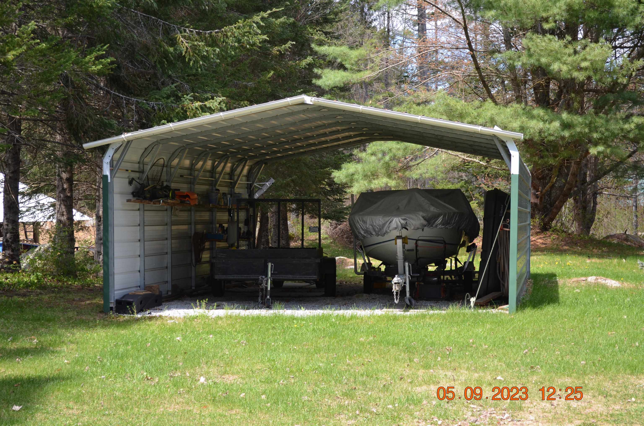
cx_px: 322
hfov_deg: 29.9
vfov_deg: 20.1
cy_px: 213
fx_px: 1205
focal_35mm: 68
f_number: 5.3
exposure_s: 1/200
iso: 140
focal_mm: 45
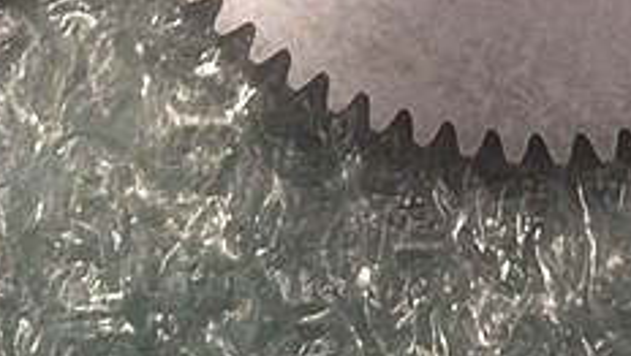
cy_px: -288
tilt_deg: -73.3
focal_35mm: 87
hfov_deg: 24.4
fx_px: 1457
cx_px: 264
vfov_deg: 12.7
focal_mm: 4.15
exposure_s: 1/30
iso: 100
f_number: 2.2
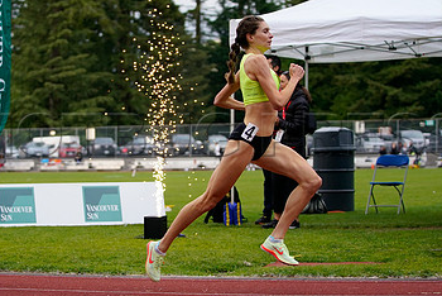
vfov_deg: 11.8
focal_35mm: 116
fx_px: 1425
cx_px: 170
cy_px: 122
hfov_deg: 17.6
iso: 1000
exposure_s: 1/1600
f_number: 2.8
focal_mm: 70
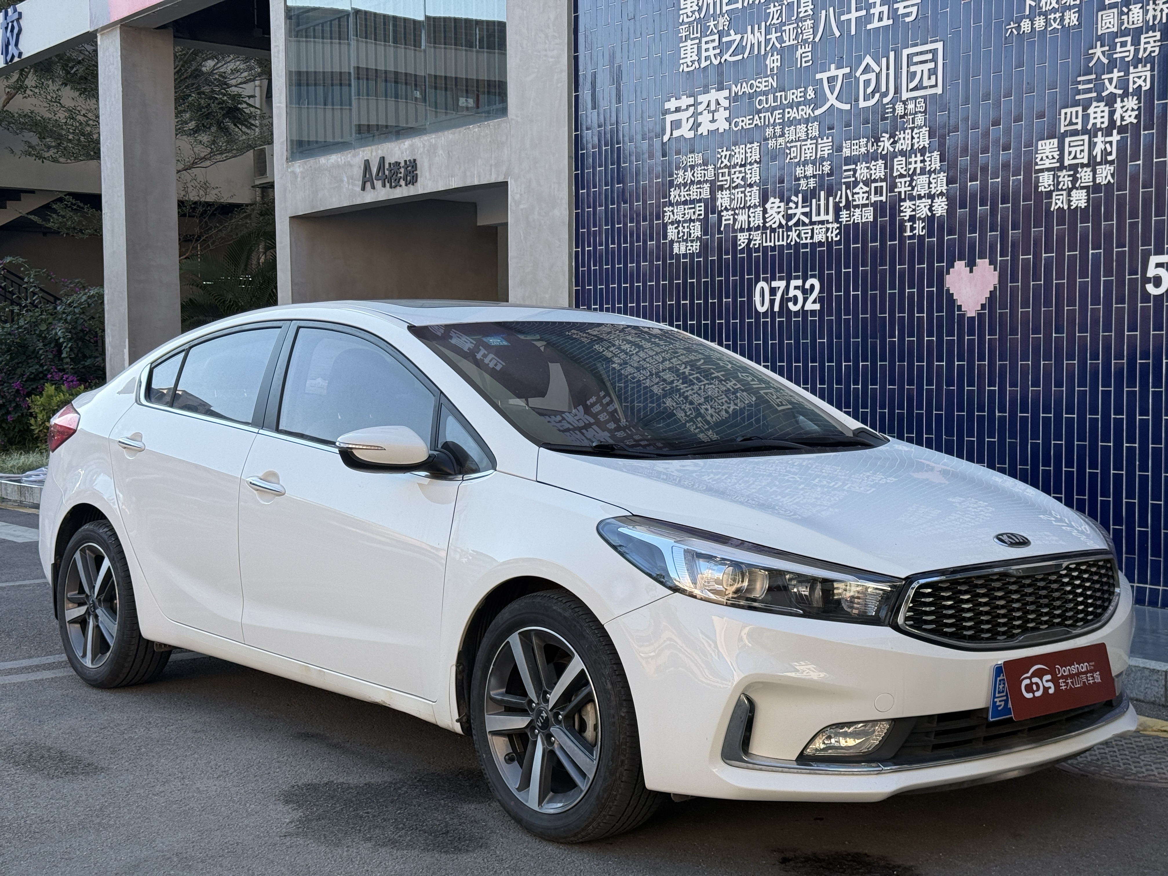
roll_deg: -0.3
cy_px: 438
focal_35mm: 48
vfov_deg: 30.3
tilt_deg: -2.1
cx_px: 584
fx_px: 1620
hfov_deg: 39.7
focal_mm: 6.76
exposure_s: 1/1100
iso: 64
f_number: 1.78
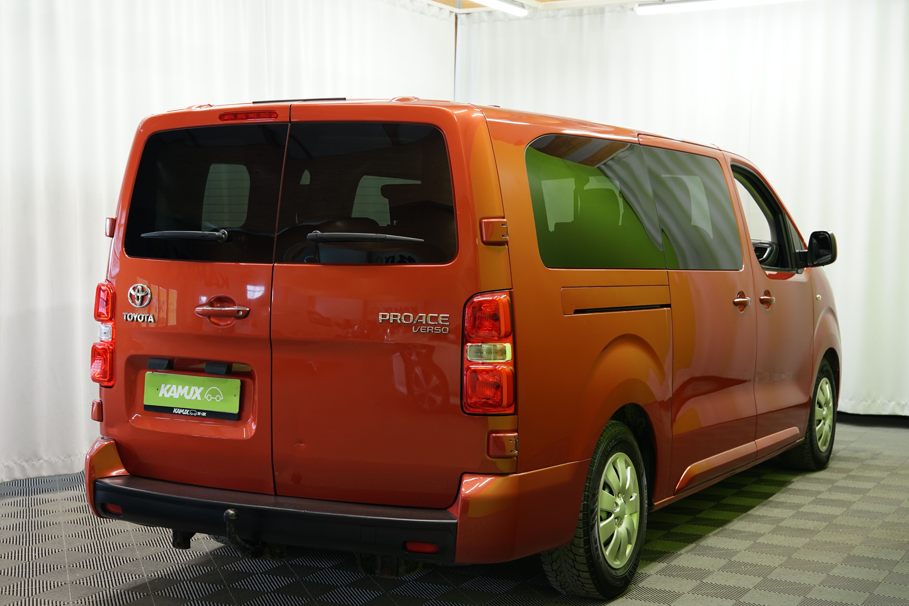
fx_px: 1338
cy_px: 308
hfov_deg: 37.5
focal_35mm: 53
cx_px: 461
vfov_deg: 25.5
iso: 500
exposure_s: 1/15
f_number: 5
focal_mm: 52
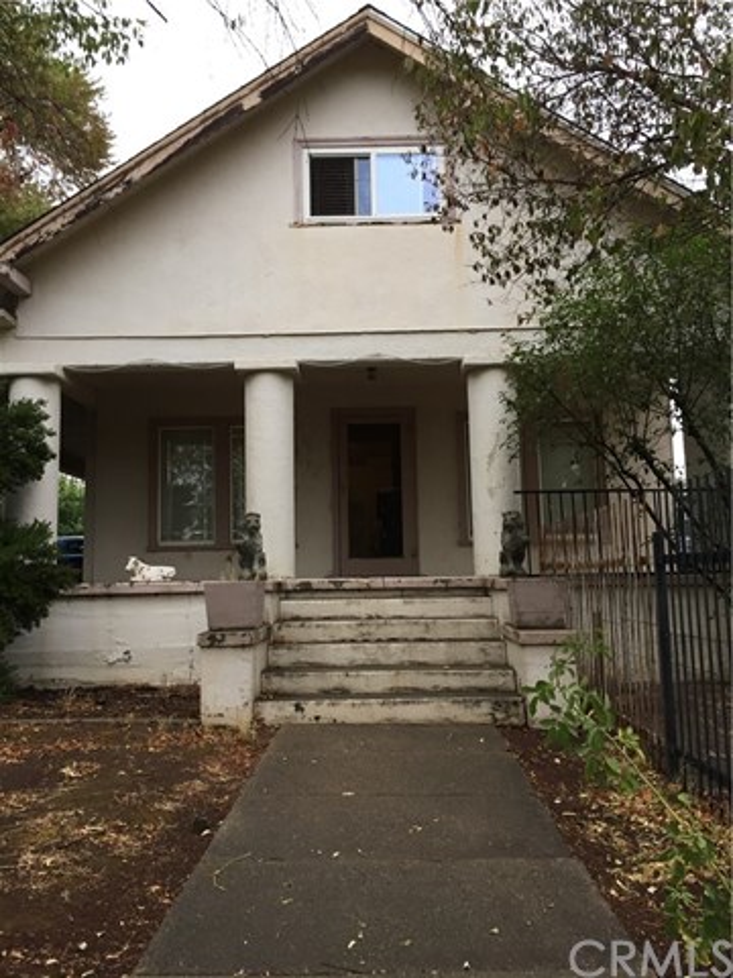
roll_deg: +2.0
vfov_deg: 61.7
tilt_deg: +8.6
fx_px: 819
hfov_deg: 48.2
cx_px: 366
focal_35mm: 29
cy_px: 489
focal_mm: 4.15
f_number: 2.2
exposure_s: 1/40
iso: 32
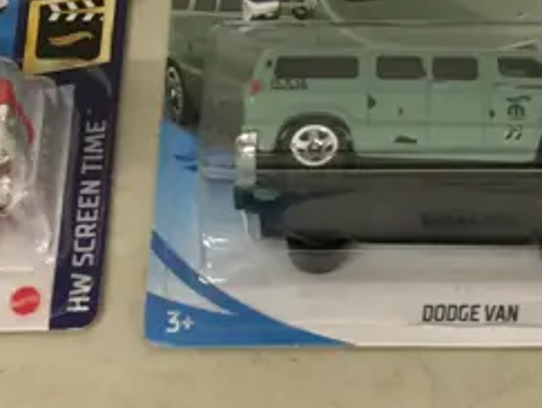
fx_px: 1913
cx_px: 435
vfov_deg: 11.2
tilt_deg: -48.4
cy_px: -357
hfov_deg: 16.0
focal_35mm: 122
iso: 40
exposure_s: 1/17
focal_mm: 4.15
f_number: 2.2
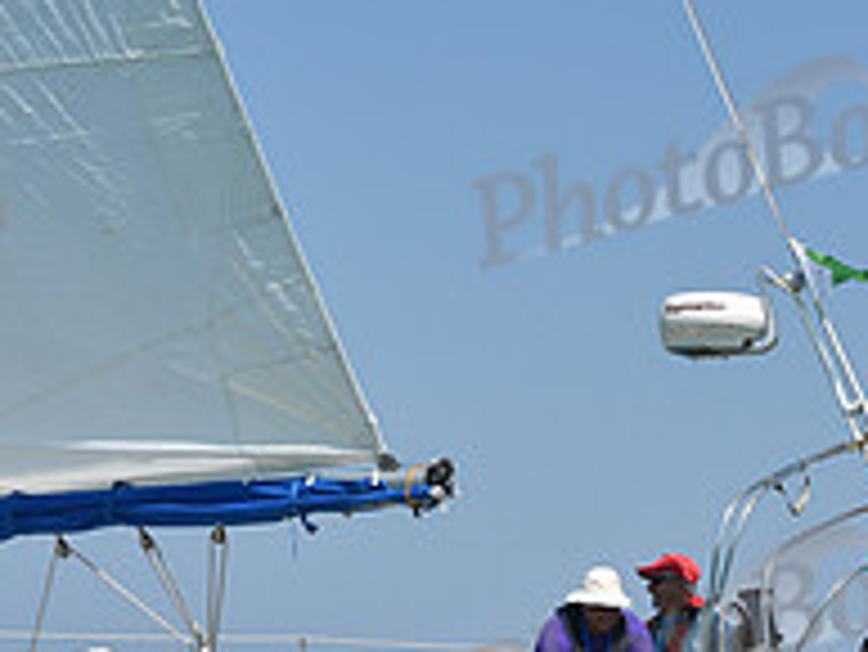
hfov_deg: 9.8
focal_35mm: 202
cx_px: 243
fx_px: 5068
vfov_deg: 7.4
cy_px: 447
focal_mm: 70
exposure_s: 1/1250
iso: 250
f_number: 8
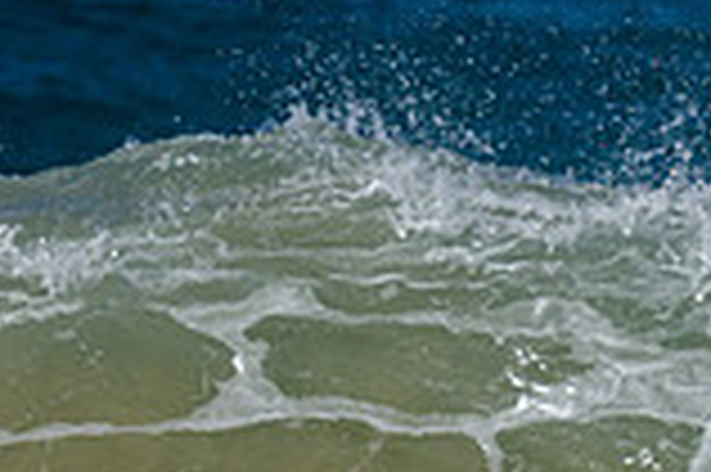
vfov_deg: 0.3
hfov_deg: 0.5
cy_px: 561
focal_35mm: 4036
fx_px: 79627
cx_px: 1181
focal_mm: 800
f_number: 6.3
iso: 200
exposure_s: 1/2000
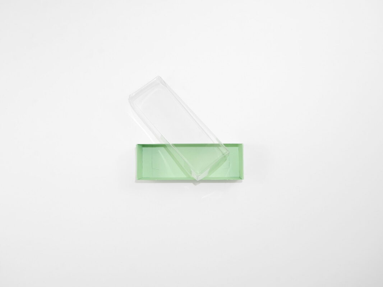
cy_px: 144
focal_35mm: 34
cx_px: 192
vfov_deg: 41.8
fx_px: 376
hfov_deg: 53.9
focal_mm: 17
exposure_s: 1/160
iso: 200
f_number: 5
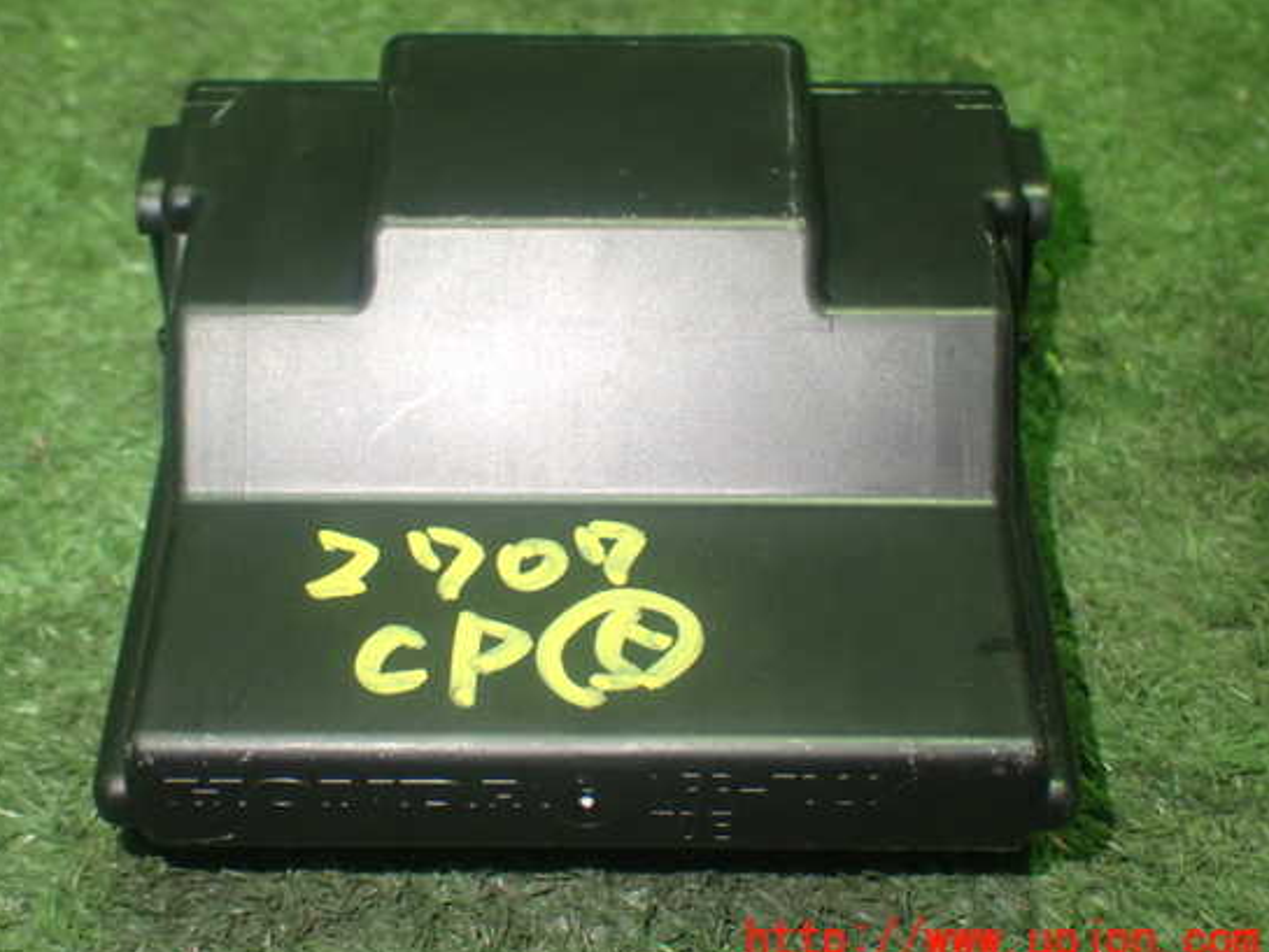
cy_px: 447
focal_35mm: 55
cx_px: 573
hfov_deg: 34.9
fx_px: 2017
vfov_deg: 26.6
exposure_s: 1/40
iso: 800
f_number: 3.2
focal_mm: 9.01
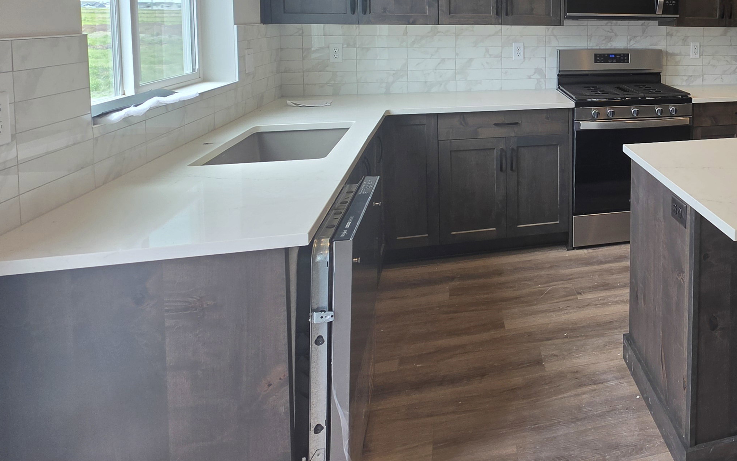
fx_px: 542
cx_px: 645
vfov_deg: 42.7
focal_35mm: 27
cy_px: 58
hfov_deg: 59.6
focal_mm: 2.2
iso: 32
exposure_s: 1/120
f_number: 1.9
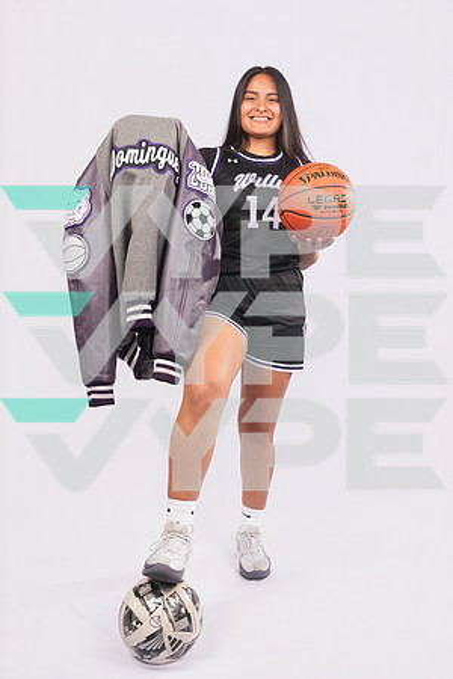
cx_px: 226
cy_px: 340
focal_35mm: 36
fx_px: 679
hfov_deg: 36.9
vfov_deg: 53.1
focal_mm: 36
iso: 160
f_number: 7.1
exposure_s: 1/200
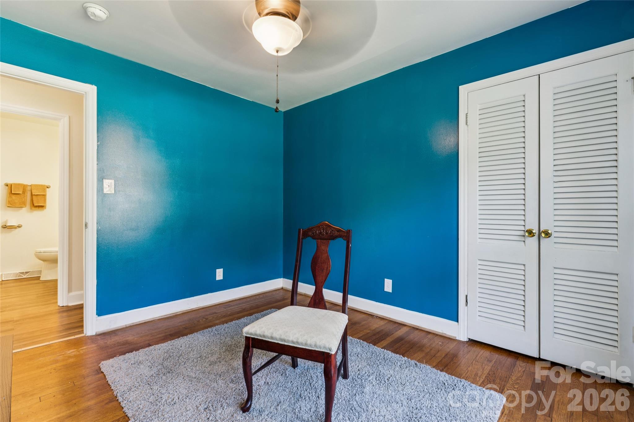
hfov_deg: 96.0
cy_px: 211
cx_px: 317
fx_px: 285
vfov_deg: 73.1
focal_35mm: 16
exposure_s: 1.3
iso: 200
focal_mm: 16.2
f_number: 13
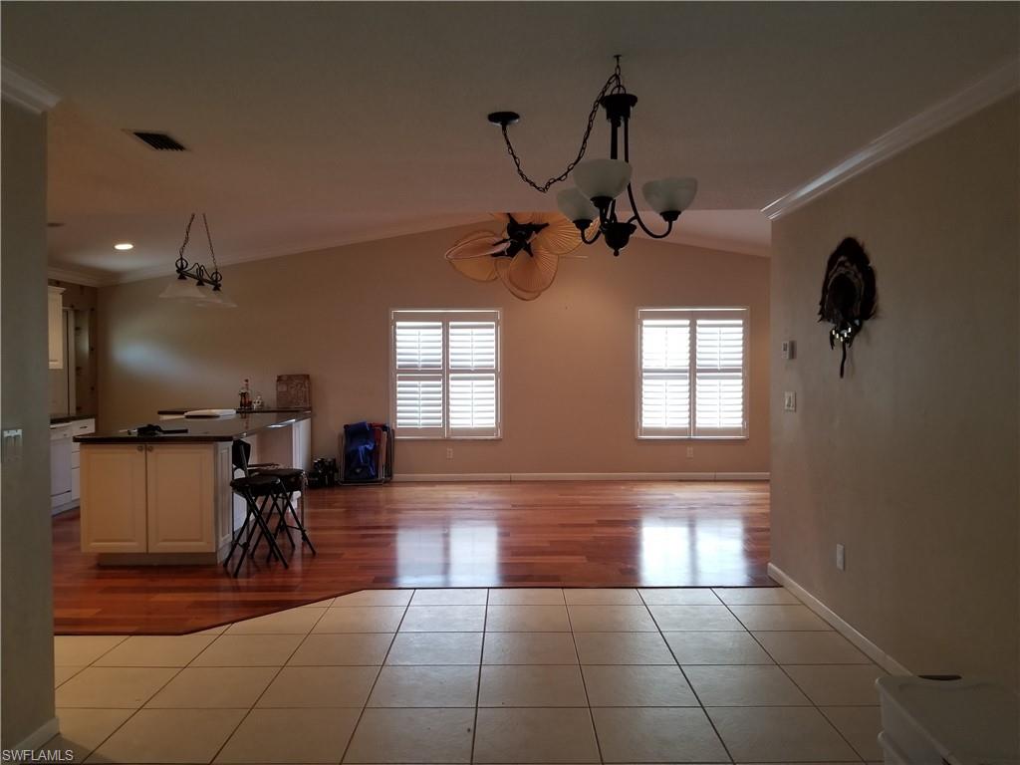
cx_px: 510
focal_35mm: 26
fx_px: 766
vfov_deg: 53.1
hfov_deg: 67.3
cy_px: 382
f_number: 1.7
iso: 200
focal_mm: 4.3
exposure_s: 1/60
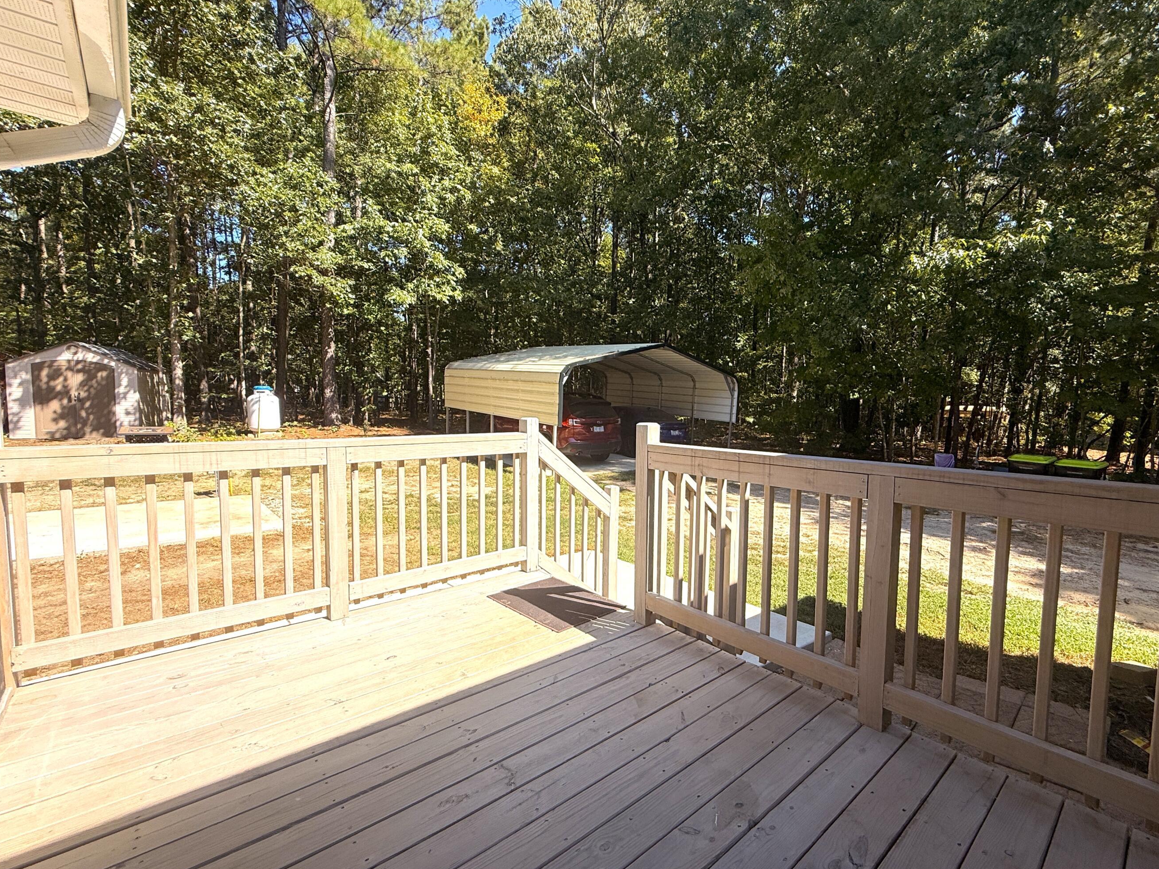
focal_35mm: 16
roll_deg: -1.2
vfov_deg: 78.1
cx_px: 635
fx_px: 536
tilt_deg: -2.9
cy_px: 445
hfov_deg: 94.2
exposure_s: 1/1167
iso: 50
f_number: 2.2
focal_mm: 2.22
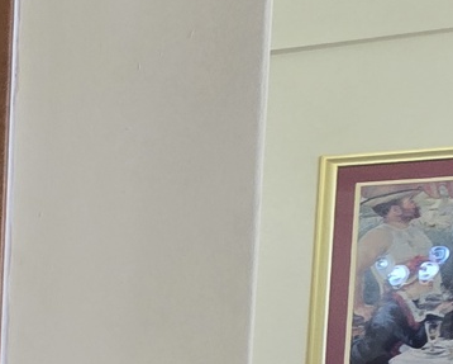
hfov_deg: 16.8
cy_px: 448
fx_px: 912
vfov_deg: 20.9
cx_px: -543
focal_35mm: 68
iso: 160
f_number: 2.2
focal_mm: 2.2
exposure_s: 1/50
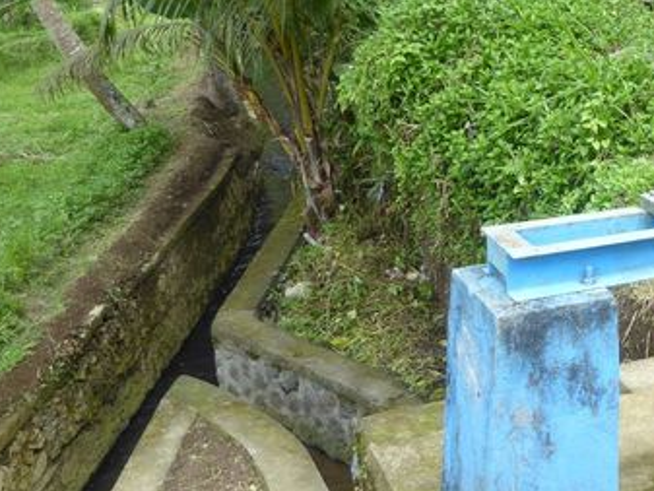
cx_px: 683
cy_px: 239
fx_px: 1077
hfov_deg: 30.8
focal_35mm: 57
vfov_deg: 25.7
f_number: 3.3
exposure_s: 1/125
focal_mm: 4.3
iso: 80
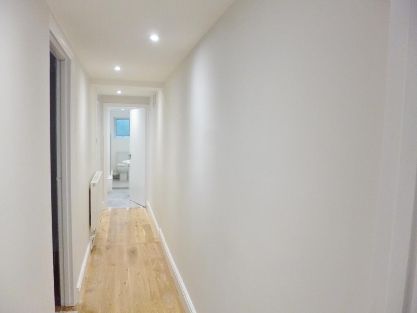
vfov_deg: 56.8
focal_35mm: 24
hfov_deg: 71.6
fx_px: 289
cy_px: 156
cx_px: 208
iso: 320
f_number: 2.5
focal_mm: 4.3
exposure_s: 1/60
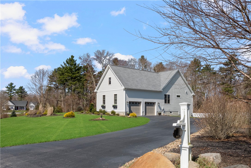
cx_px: 126
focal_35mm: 30
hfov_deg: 61.9
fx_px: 209
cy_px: 84
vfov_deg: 43.6
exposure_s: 1/800
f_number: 14
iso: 400
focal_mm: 20
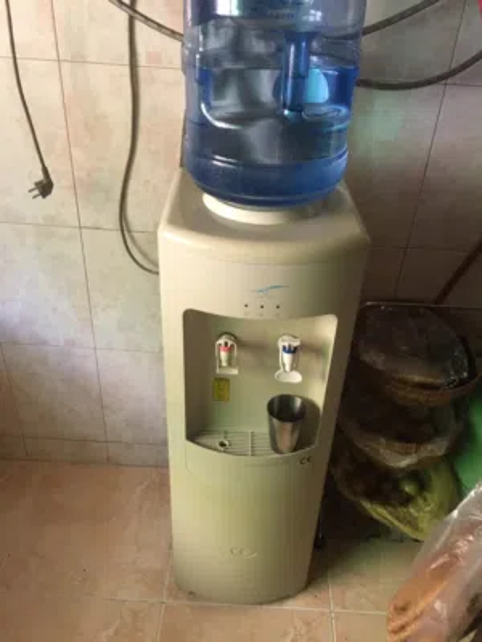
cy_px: 321
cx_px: 241
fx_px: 538
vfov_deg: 61.7
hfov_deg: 48.2
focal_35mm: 29
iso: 200
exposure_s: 1/17
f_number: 2.2
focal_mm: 4.15
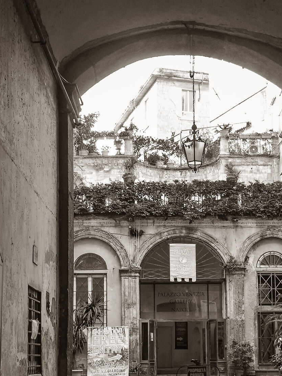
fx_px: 706
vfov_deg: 29.5
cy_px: 270
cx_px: 187
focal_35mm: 65
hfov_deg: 22.5
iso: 500
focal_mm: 15
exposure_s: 1/30
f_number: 6.3
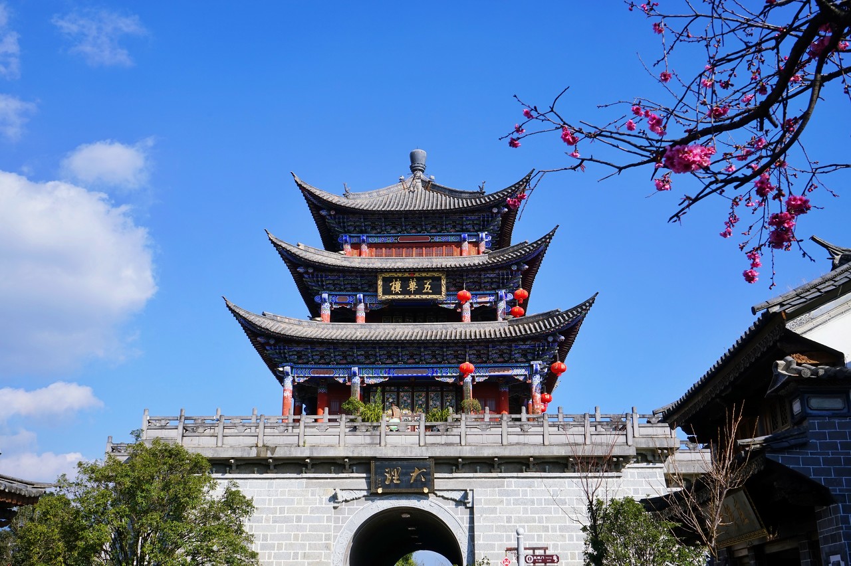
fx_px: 898
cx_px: 426
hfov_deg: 50.7
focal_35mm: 38
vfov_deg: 35.0
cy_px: 283
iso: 100
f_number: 14
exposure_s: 1/100
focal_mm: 38
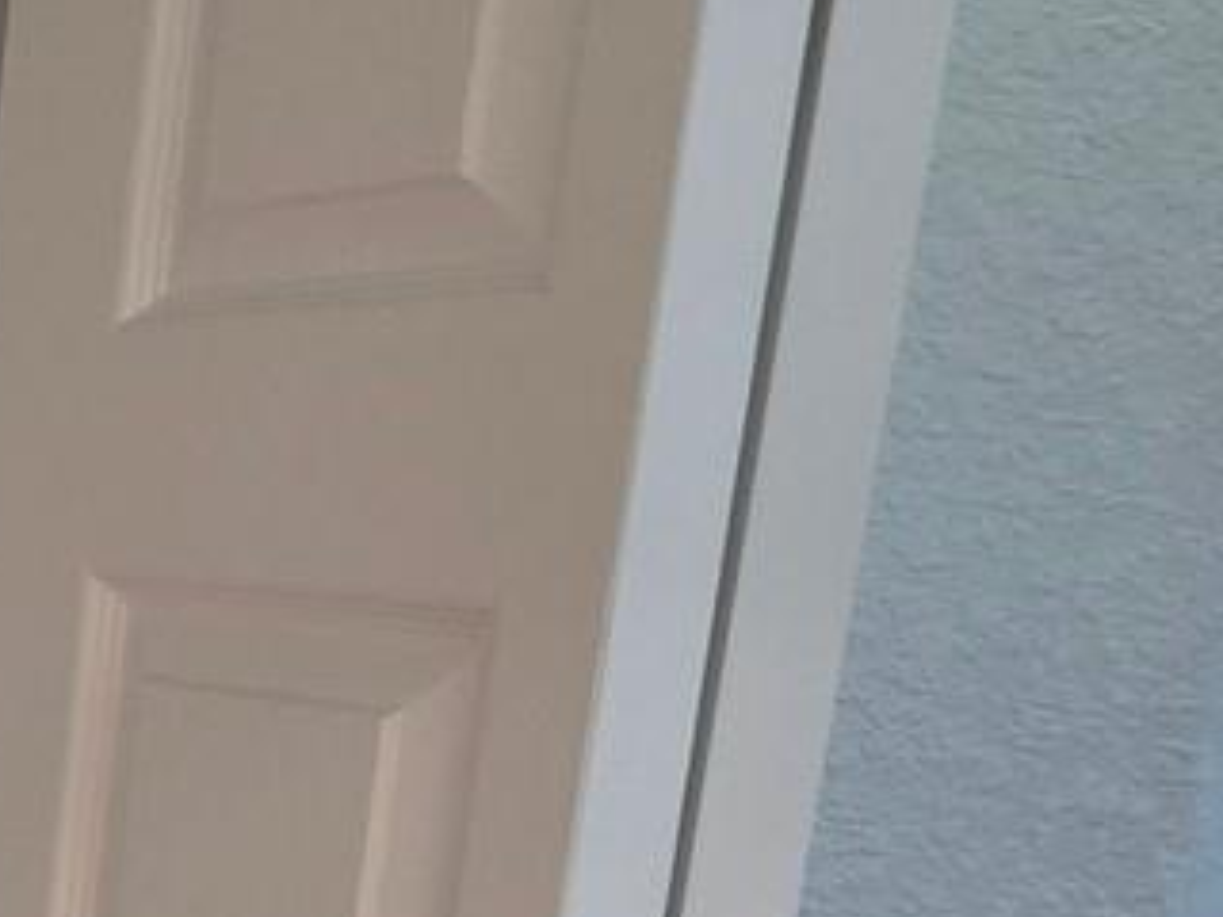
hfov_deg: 17.9
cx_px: -1341
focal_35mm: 65
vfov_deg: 21.7
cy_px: 944
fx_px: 2296
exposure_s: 1/60
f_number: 1.9
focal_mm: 2.2
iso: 250
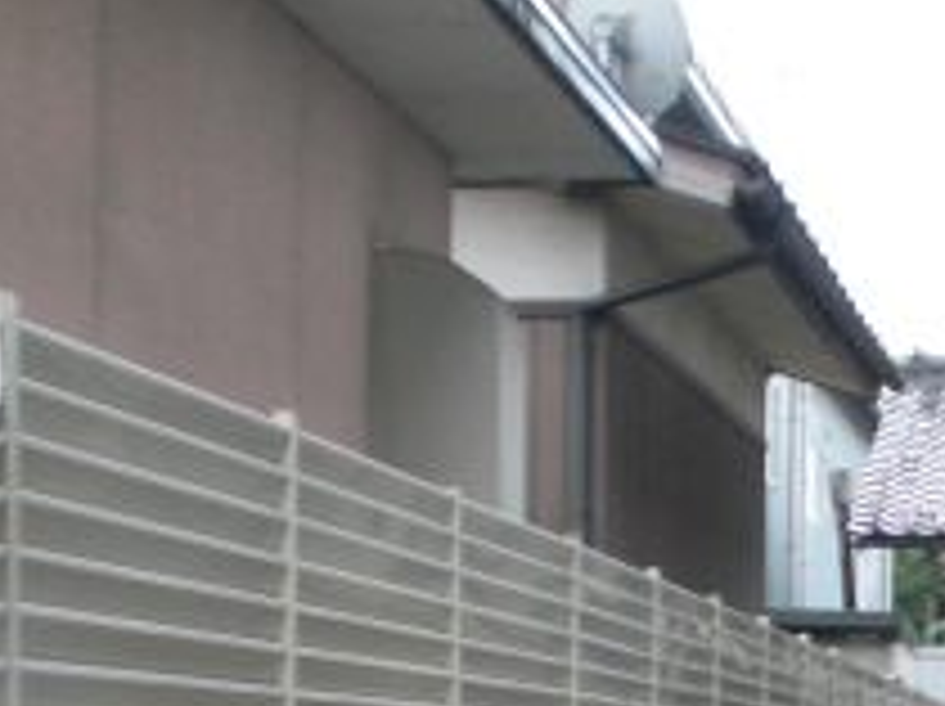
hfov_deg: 16.4
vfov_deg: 12.2
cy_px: 998
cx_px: 1058
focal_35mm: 116
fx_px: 3163
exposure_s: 1/60
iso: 100
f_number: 3.1
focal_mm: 6.3
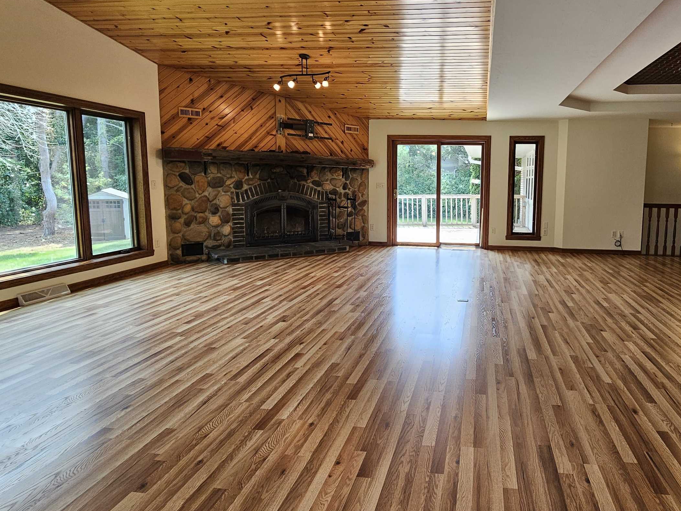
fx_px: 374
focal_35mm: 19
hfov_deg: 82.7
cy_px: 229
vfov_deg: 68.5
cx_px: 435
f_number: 2.2
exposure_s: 1/60
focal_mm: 2.2
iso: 64
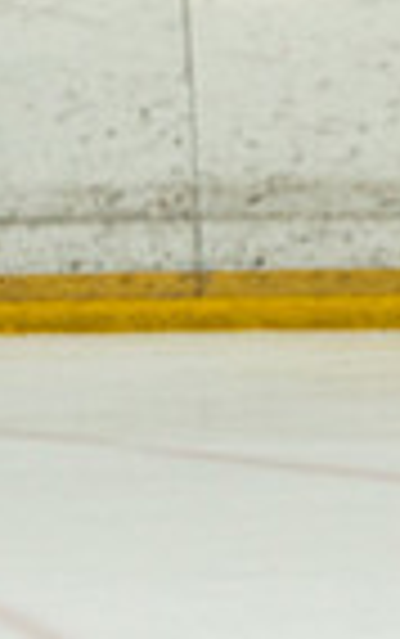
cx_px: 833
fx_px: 11280
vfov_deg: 3.2
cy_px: 769
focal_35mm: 648
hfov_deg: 2.0
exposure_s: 1/1600
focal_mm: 86
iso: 800
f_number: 3.5
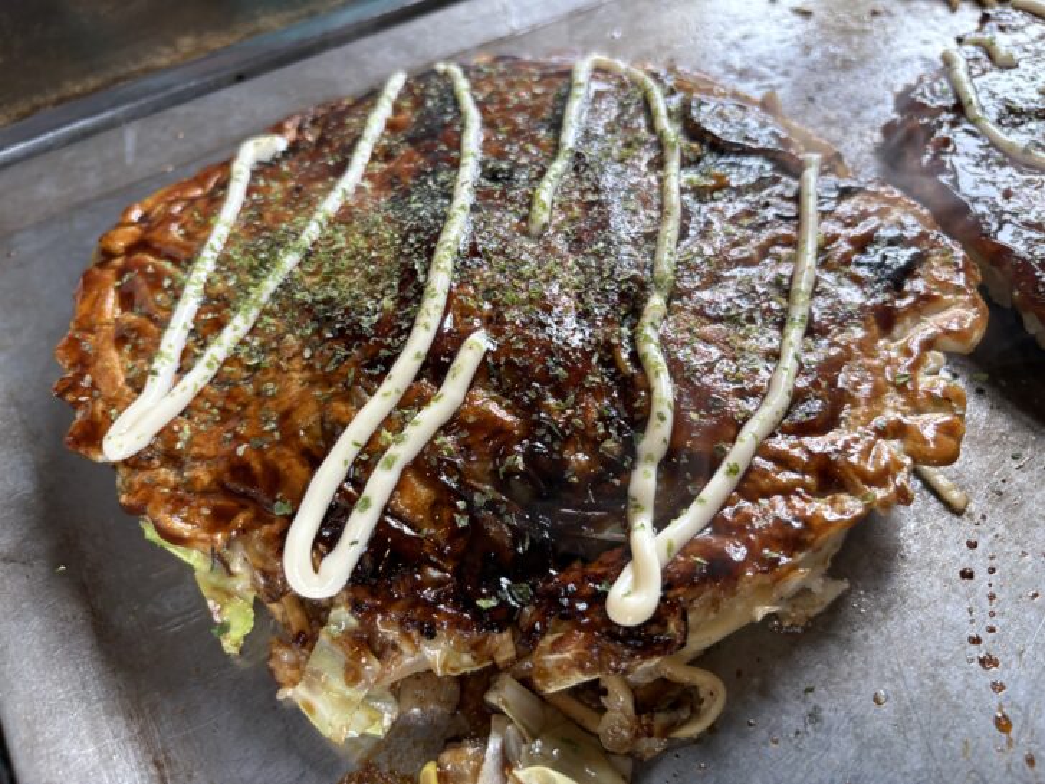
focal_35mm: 26
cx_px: 522
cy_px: 392
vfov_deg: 53.0
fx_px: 785
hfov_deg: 67.3
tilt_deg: -50.6
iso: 80
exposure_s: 1/120
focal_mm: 5.96
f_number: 1.6
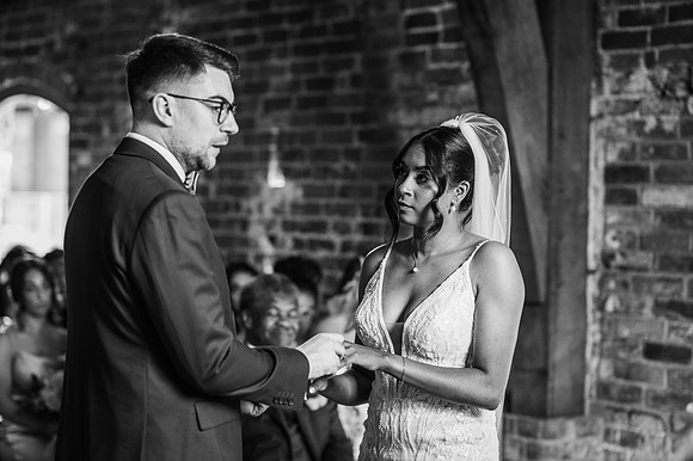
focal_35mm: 85
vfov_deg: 16.1
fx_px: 1635
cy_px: 230
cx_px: 346
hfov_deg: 23.9
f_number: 2.5
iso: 1400
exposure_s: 1/200
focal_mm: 85
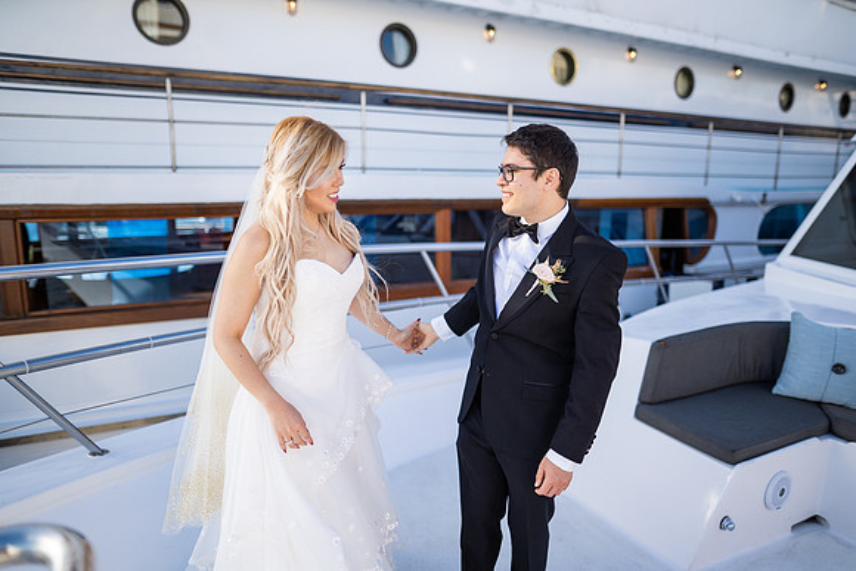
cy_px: 286
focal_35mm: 24
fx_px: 571
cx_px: 428
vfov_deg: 53.2
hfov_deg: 73.7
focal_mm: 24
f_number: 1.4
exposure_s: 1/4000
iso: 160
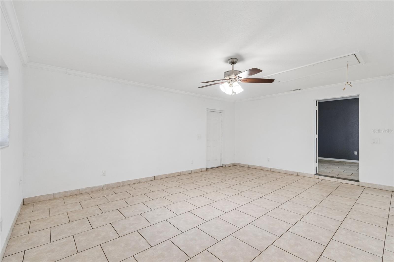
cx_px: 197
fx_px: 164
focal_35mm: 15
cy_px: 131
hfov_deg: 100.4
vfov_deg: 77.3
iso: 100
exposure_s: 1/2.5
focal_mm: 10
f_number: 7.1
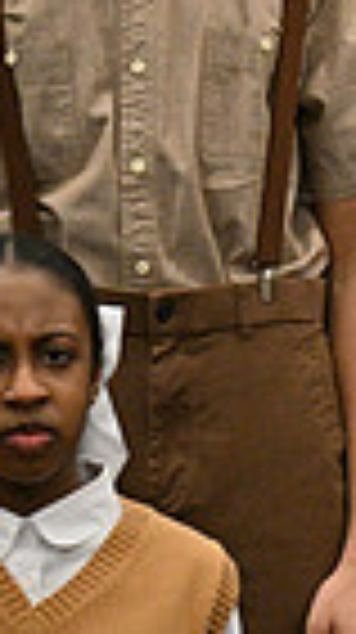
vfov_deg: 2.5
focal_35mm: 863
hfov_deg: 1.4
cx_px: 1248
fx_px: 14526
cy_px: -34
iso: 6400
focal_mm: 200
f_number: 2.8
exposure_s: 1/1000
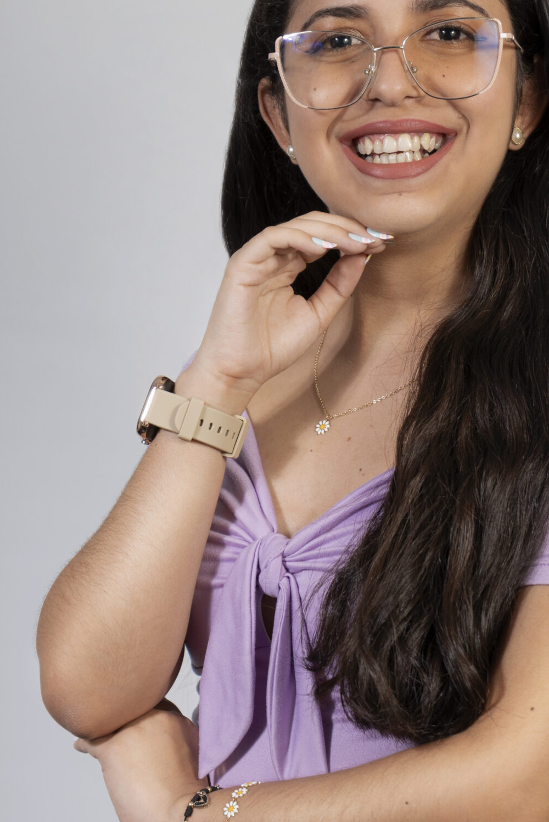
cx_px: 370
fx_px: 2538
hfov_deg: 12.3
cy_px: 420
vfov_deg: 18.4
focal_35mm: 111
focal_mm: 65
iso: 100
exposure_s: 1/160
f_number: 5.6
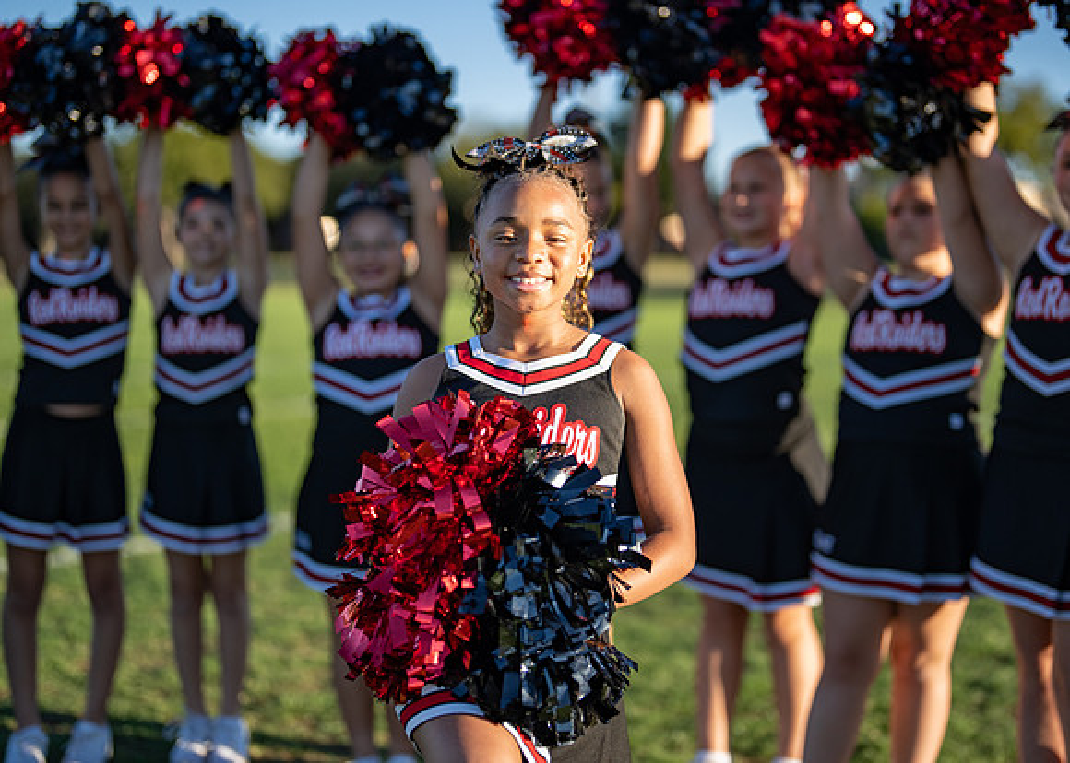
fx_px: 1763
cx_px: 573
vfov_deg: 24.4
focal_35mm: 58
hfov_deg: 33.8
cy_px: 350
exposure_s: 1/5000
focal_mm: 50
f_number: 1.2
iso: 160
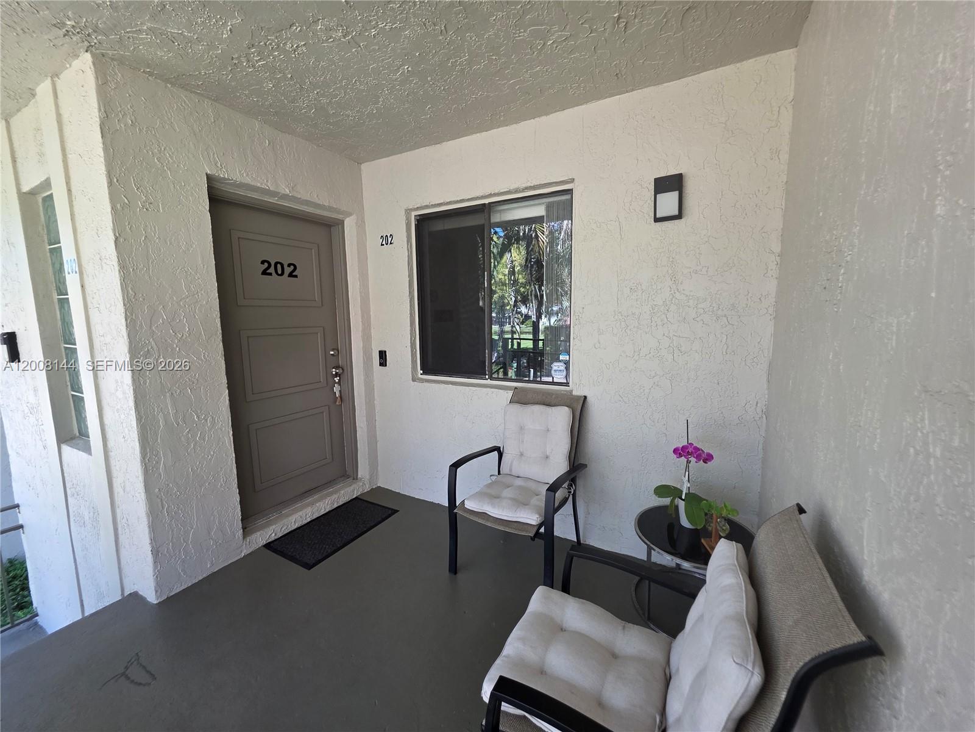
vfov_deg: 89.9
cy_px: 366
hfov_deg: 106.2
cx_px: 488
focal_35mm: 13
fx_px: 366
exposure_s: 1/359
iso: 160
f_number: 1.9
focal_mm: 2.2
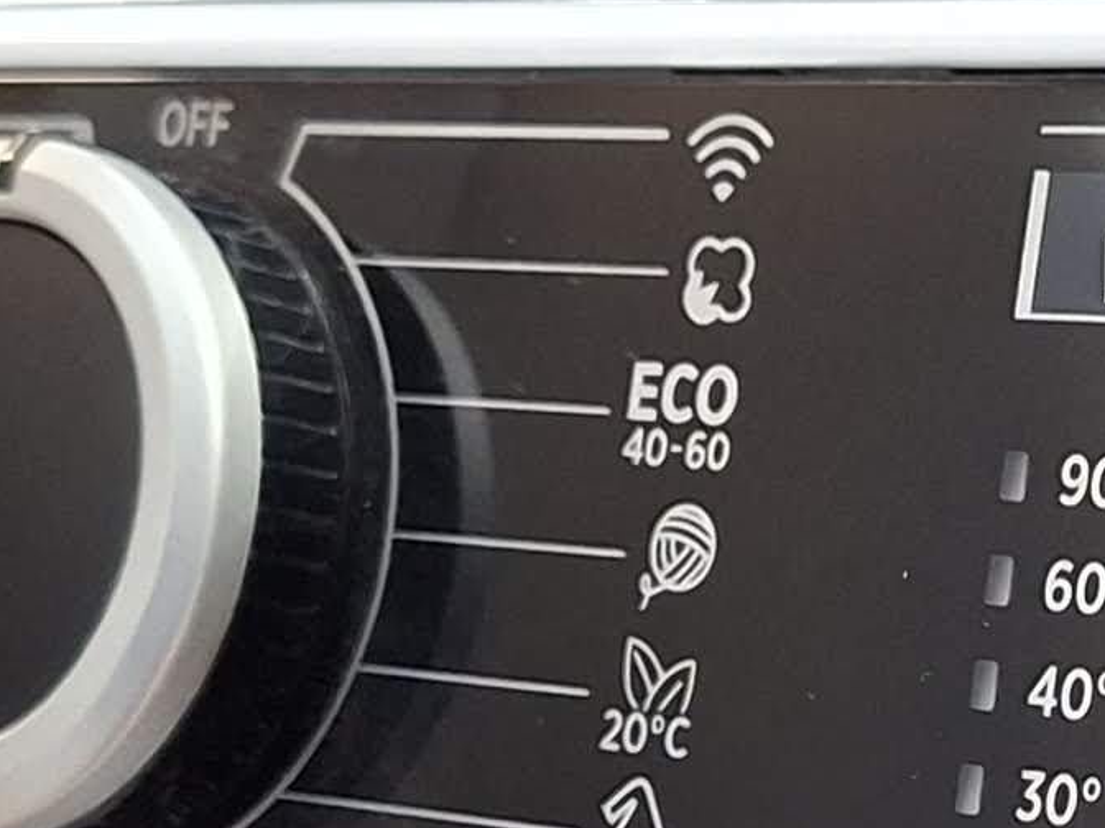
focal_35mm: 137
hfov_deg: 13.9
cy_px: 1102
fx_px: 4373
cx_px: 1389
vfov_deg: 10.6
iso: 320
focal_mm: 5.54
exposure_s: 1/50
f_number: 1.8
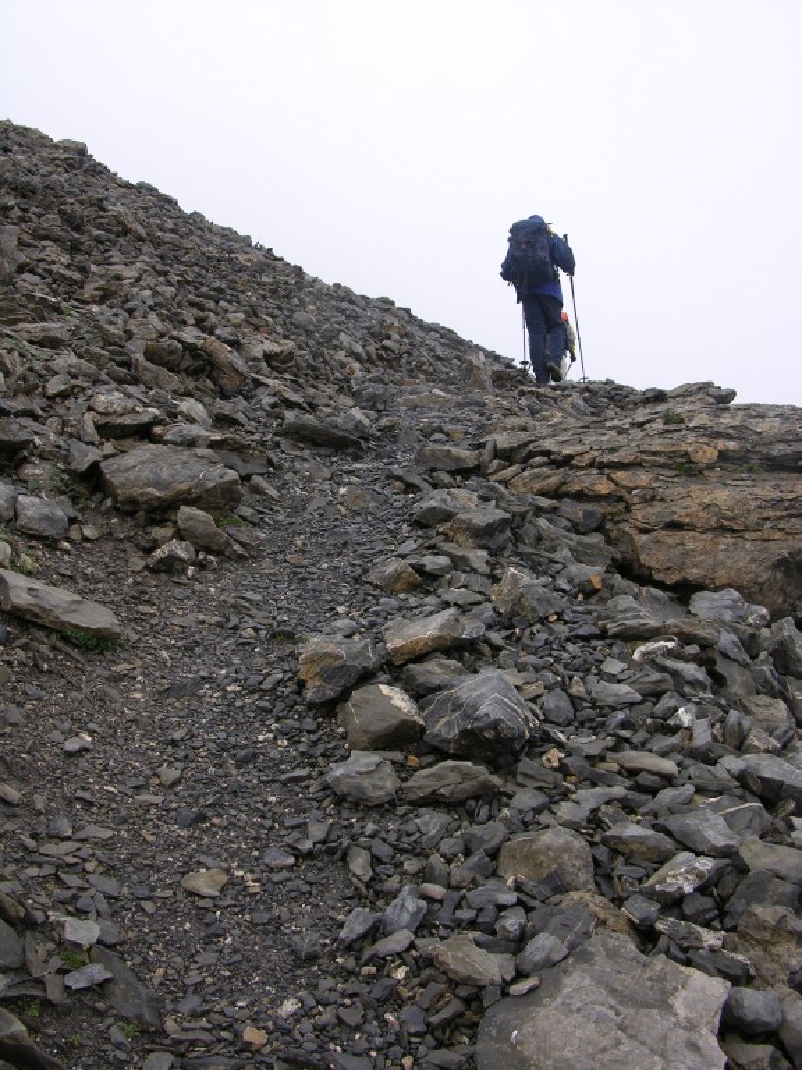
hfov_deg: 40.7
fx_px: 1081
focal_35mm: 35
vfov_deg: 52.6
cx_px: 401
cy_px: 535
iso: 50
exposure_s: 1/85.7
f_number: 4.5
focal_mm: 8.9
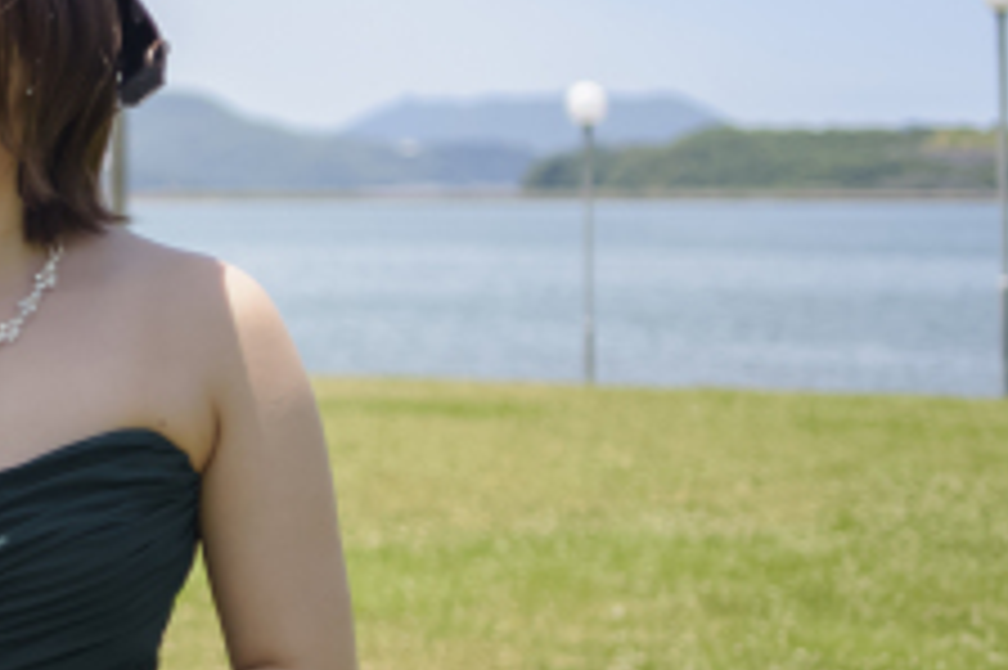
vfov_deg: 10.9
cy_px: 157
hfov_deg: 14.8
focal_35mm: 125
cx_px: -652
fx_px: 3497
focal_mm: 35
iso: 100
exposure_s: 1/500
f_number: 2.8
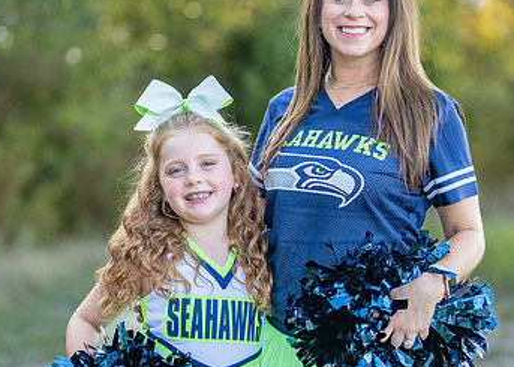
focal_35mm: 108
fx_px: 1577
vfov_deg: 13.3
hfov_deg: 18.5
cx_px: 279
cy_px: 220
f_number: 1.2
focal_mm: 50
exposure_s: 1/800
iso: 100
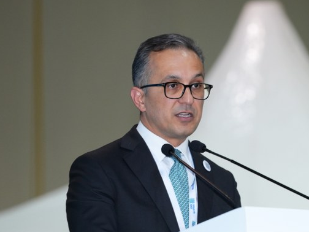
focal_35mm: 296
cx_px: 229
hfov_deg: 6.7
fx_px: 2642
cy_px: 140
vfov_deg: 5.0
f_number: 4.5
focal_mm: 194
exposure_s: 1/200
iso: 2500
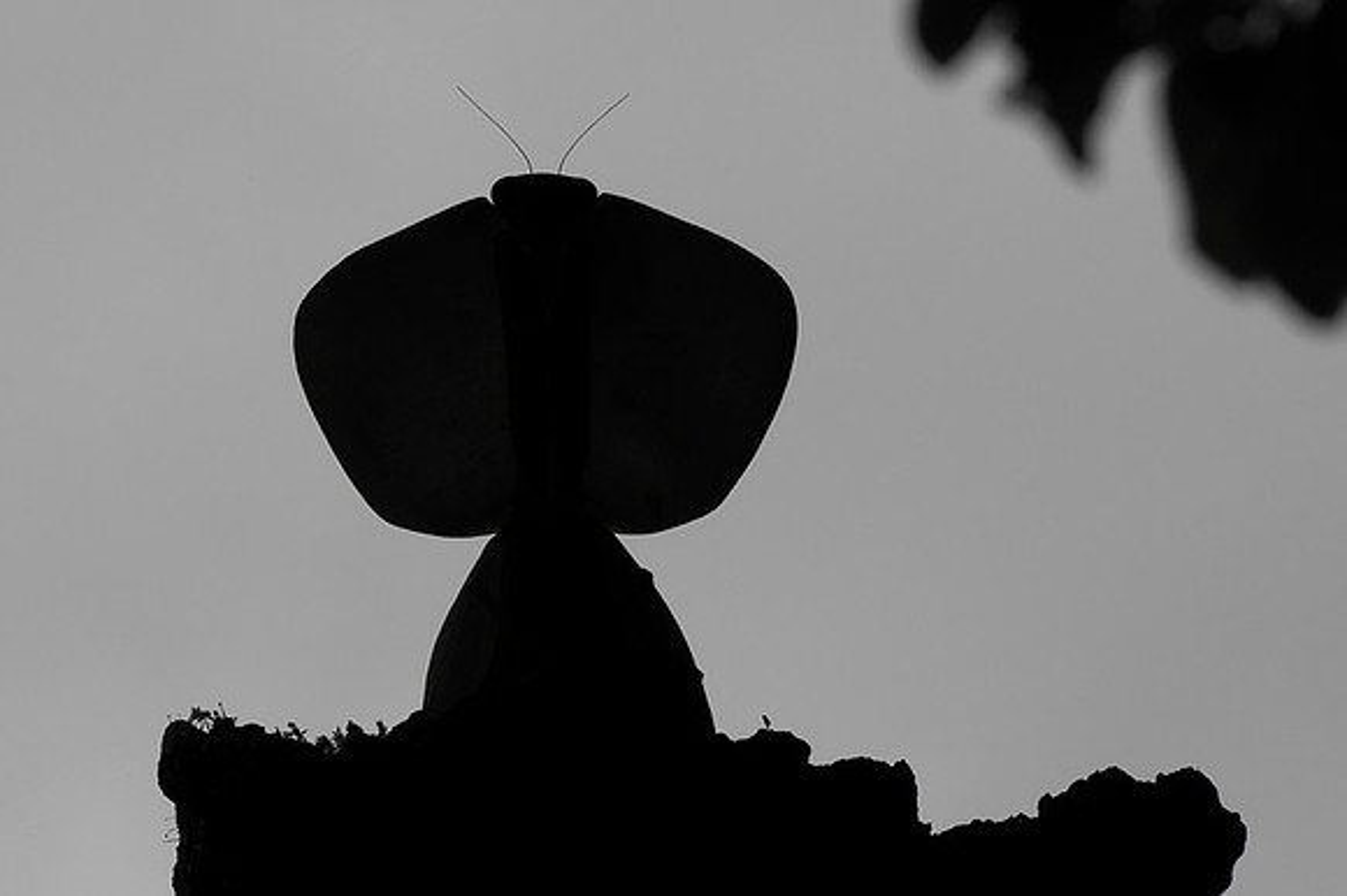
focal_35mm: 137
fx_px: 5116
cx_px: 470
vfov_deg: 10.0
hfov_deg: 15.0
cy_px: 420
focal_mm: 105
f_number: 36
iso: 800
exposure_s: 1/20
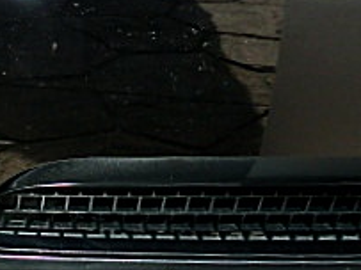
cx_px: -37
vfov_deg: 17.3
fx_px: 855
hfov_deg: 22.5
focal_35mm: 82
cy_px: -39
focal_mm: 4.65
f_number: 2.6
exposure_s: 1/400
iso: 64
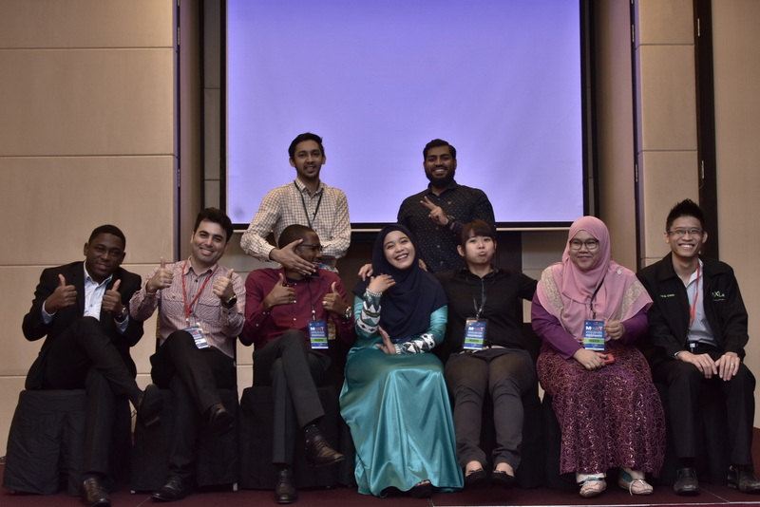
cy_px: 254
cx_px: 380
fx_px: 1109
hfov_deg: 37.8
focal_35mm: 52
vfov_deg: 25.8
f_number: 6.3
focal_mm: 35
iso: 1000
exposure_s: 1/50
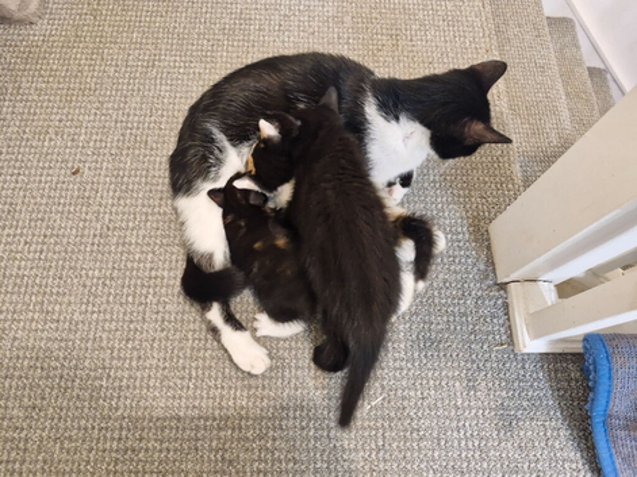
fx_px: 423
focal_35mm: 23
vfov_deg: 58.9
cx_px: 318
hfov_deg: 73.9
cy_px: 238
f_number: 1.8
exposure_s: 1/50
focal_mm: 5.54
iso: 640
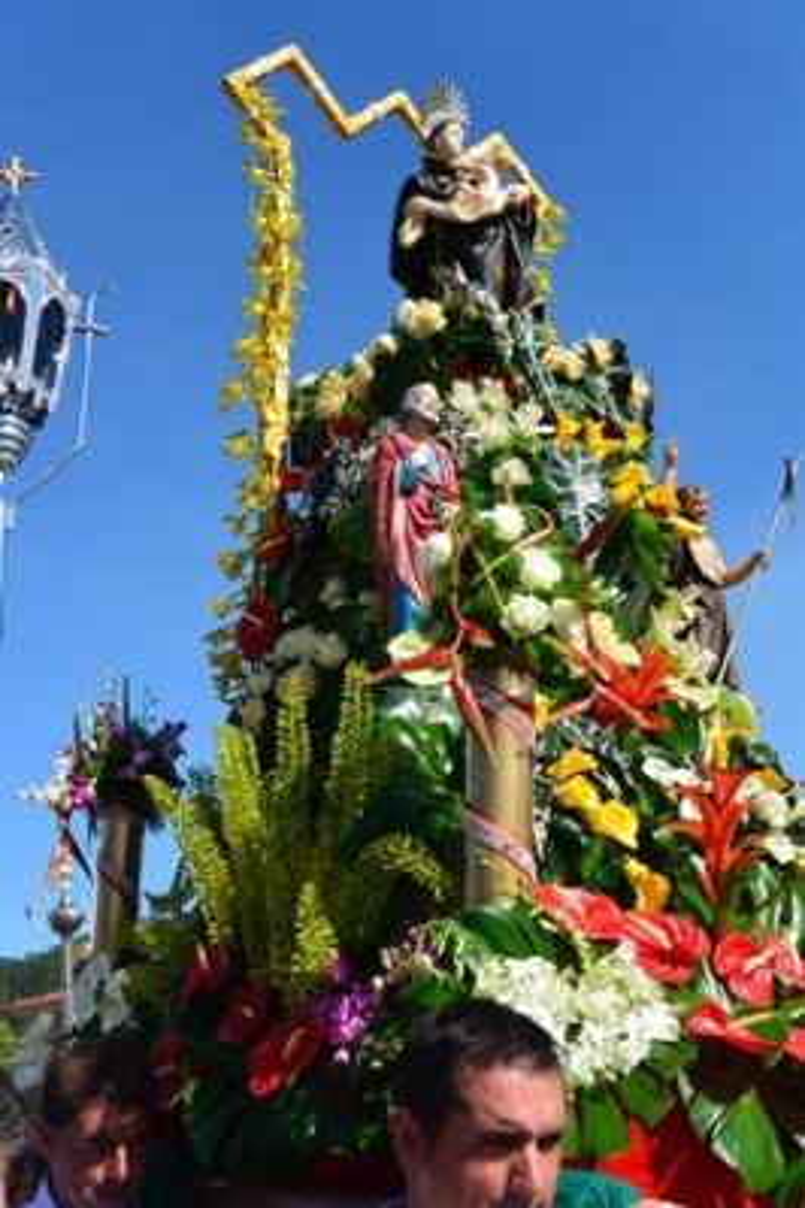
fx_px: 1476
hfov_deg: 30.5
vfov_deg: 44.5
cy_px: 604
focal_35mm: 44
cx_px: 402
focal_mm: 16.3
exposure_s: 1/1000
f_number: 5
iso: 160
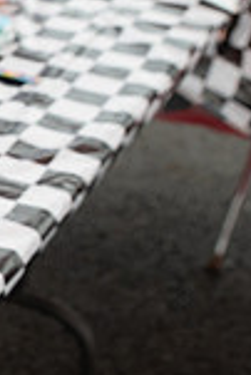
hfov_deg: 8.9
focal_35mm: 134
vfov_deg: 15.3
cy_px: 231
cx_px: -418
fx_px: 1398
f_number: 5
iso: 640
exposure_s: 1/160
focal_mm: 35
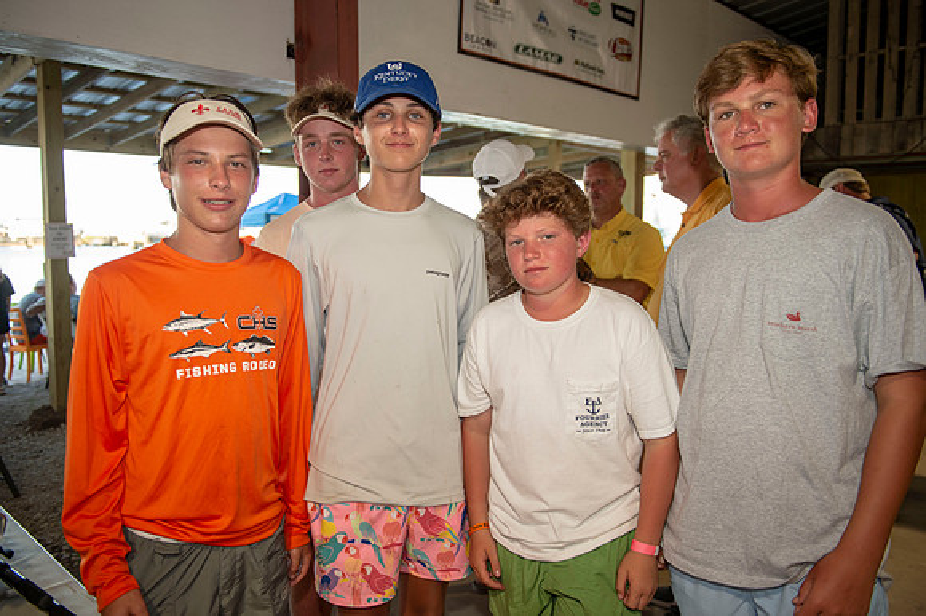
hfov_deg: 63.7
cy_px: 308
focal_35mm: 29
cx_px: 463
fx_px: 745
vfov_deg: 44.9
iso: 100
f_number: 3.2
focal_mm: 29
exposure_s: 1/100
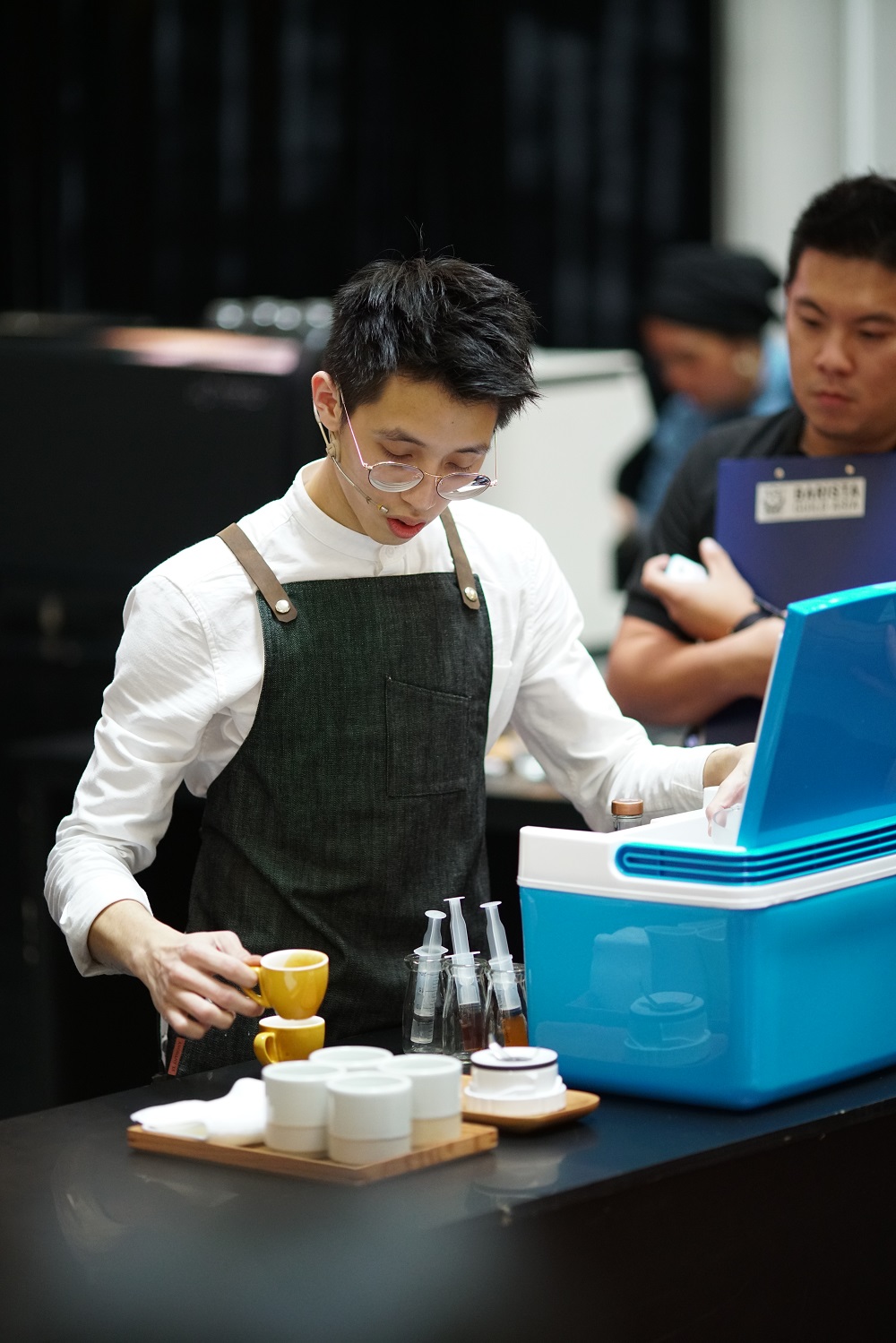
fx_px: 5037
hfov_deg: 10.2
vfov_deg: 15.2
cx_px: 448
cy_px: 672
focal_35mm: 135
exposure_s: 1/500
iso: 2500
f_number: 2
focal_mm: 135
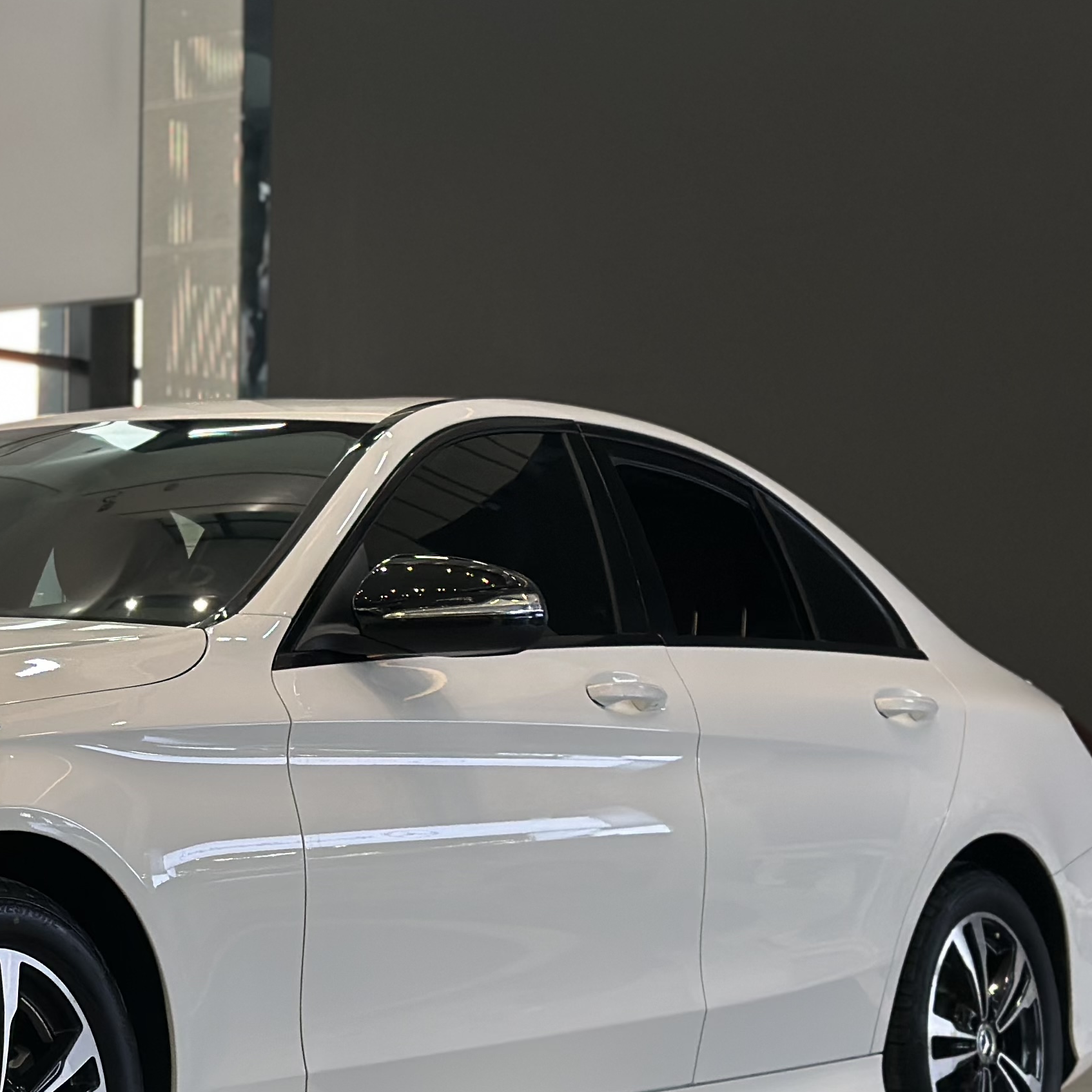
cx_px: -59
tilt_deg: +4.1
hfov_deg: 16.8
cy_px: 502
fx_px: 3605
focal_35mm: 101
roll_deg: -0.7
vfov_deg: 17.2
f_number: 1.78
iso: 80
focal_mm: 6.86
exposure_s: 1/50
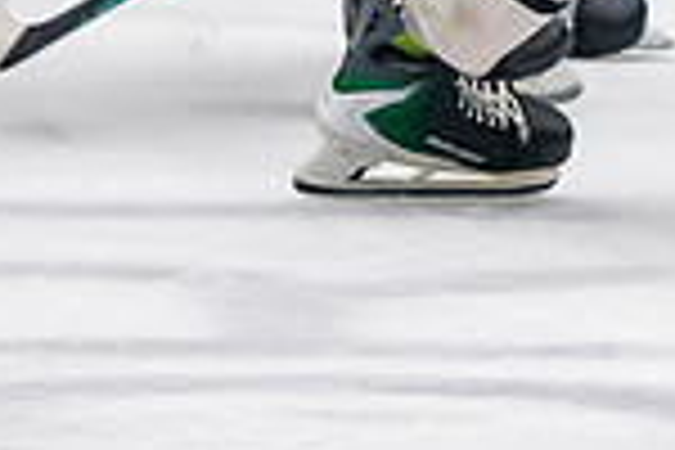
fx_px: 16442
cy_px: -485
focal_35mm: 877
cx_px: 677
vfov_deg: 1.6
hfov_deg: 2.4
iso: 2000
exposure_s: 1/640
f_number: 3.2
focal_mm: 125
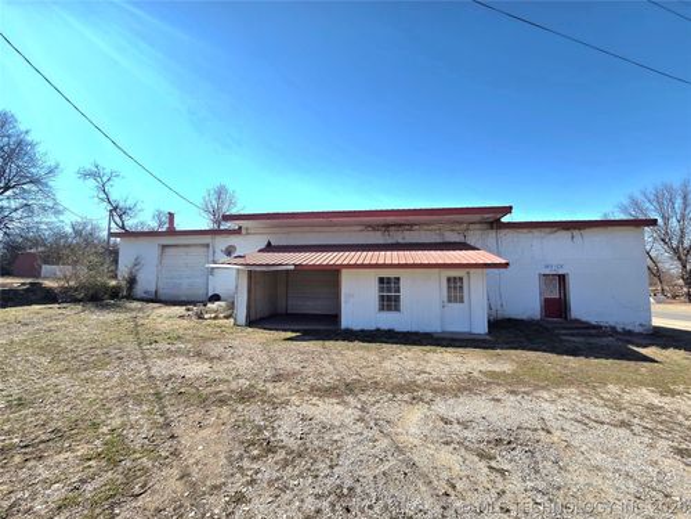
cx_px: 346
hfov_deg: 106.2
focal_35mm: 13
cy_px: 260
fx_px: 260
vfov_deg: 89.9
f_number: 2.2
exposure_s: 1/2500
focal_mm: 2.2
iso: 50
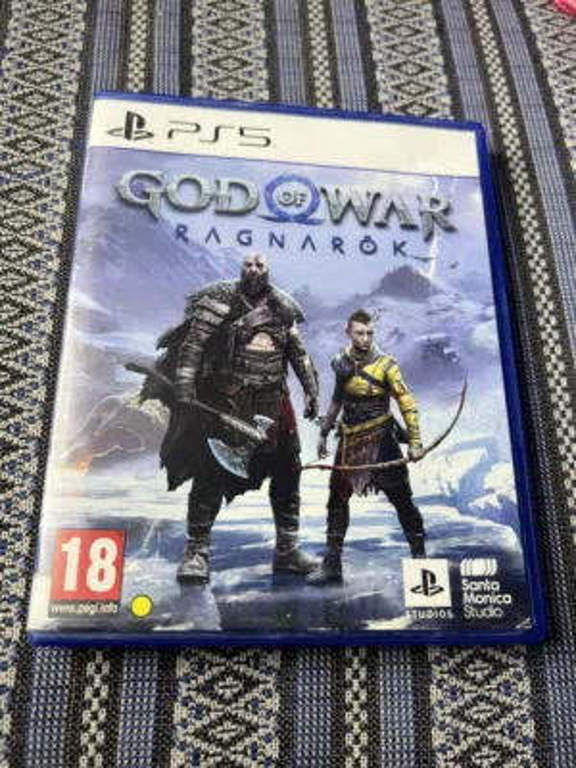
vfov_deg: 67.3
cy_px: 384
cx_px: 288
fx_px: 577
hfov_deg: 53.1
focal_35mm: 26
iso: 64
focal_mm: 5.7
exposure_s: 1/100
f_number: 1.5
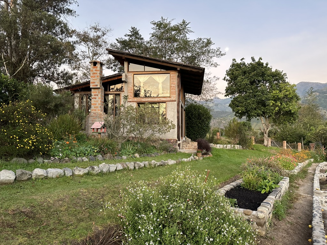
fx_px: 227
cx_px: 164
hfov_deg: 71.6
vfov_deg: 56.8
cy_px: 122
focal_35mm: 24
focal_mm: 6.86
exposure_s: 1/119
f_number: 1.78
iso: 250
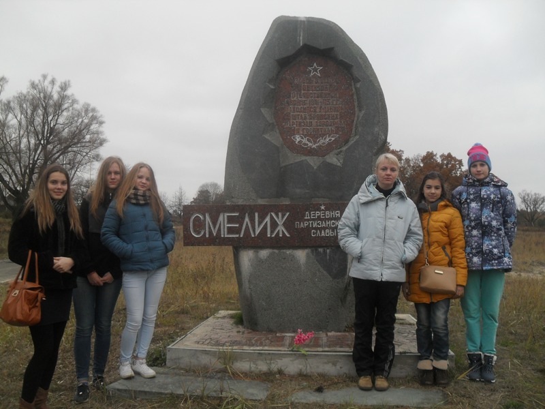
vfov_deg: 40.7
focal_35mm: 35
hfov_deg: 52.6
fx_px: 551
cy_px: 204
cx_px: 272
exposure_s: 1/250
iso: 100
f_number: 2.8
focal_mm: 6.2
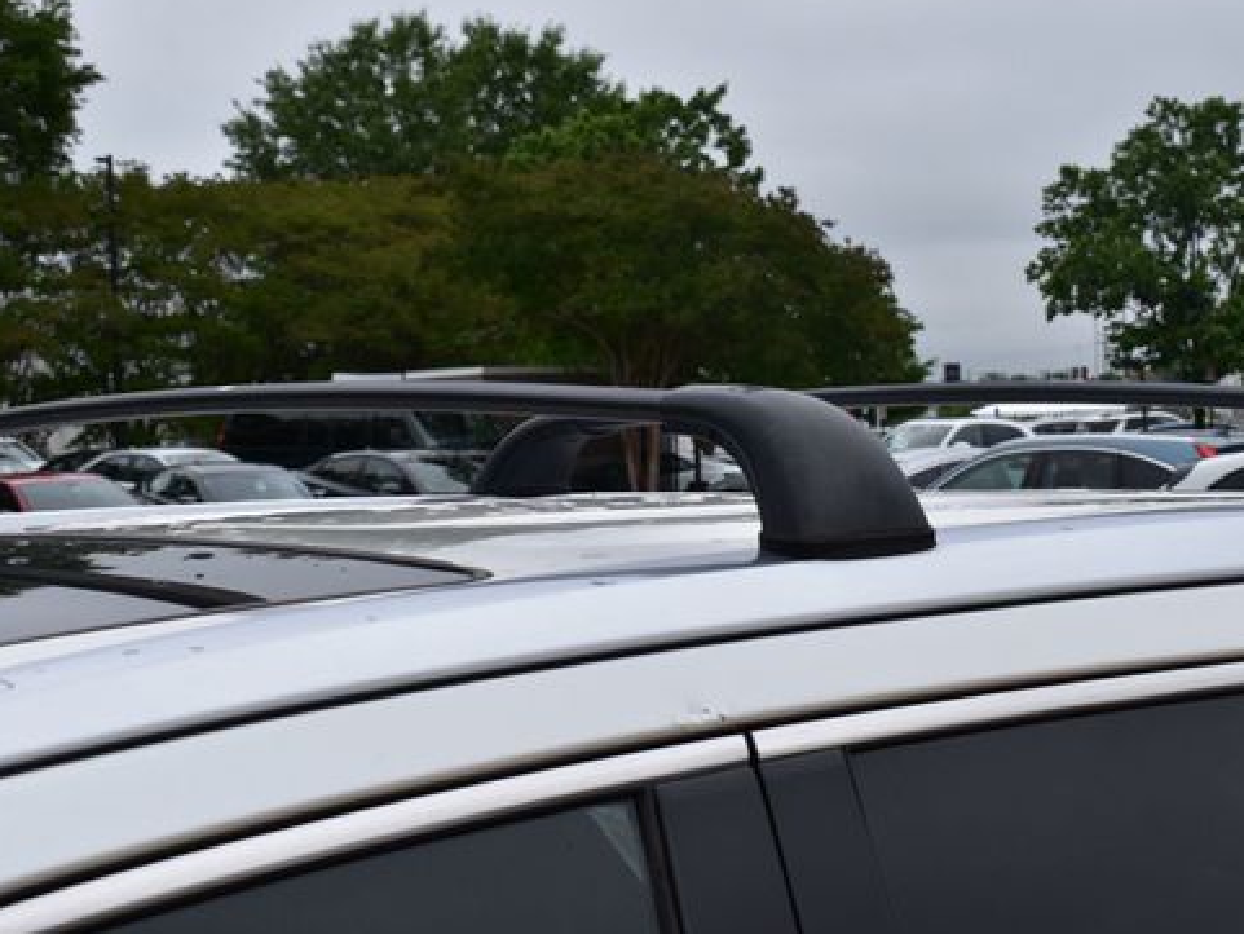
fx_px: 2480
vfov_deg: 21.3
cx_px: 763
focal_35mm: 69
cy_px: 393
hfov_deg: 28.1
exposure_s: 1/400
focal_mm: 36
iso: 400
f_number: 11
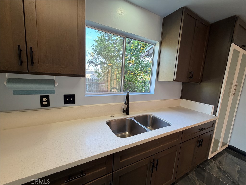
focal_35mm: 14
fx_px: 99
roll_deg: -2.8
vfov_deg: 85.7
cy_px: 92
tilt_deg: -8.4
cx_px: 123
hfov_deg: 102.1
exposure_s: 1/120
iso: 125
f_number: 2.2
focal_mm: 2.22
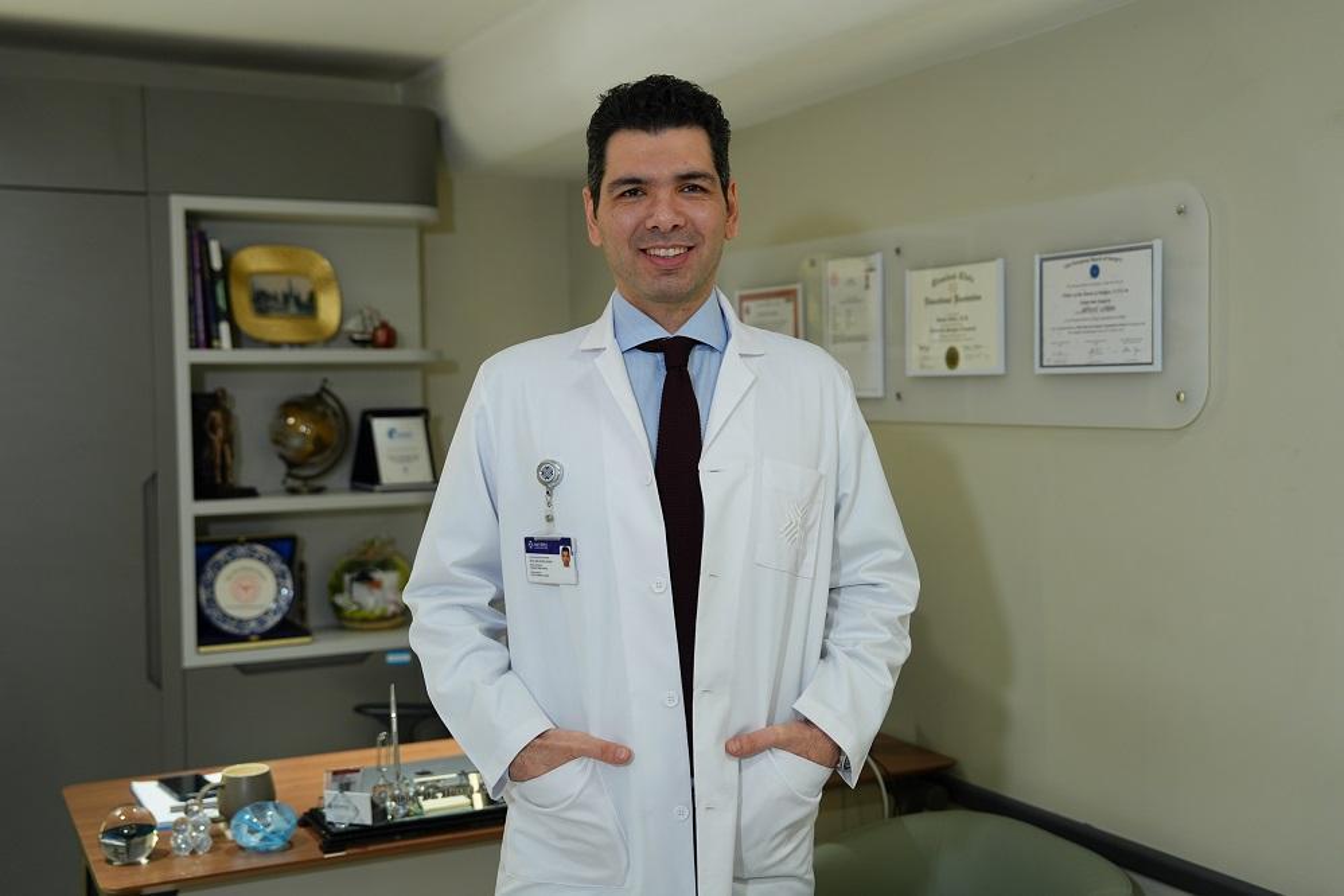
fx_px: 1568
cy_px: 448
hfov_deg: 46.4
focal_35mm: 42
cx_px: 672
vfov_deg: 31.9
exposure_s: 1/100
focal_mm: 42
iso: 400
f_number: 2.8
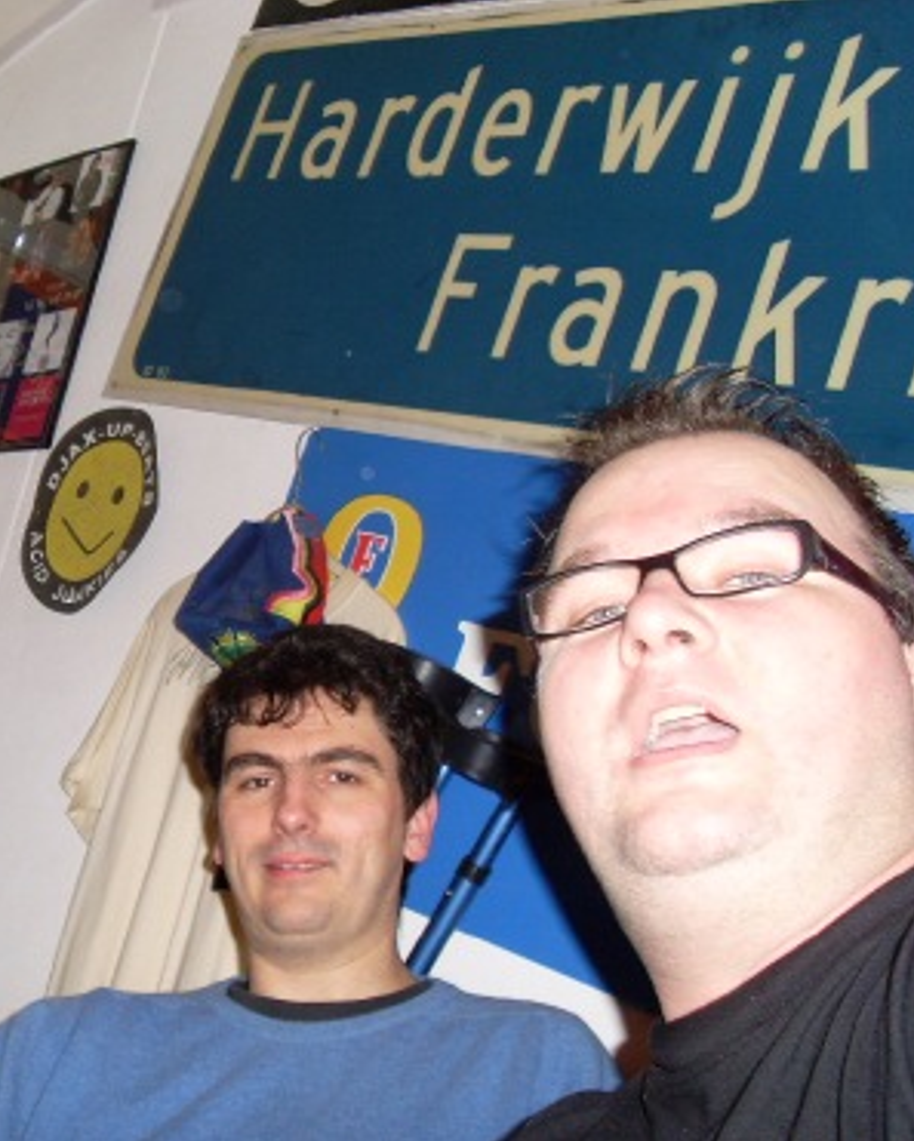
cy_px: 574
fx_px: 1690
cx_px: 212
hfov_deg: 29.7
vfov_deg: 37.3
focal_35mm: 50
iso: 100
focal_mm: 6.3
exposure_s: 1/45
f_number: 3
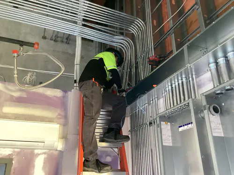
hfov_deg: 58.4
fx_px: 210
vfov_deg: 45.4
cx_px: 117
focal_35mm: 31
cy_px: 88
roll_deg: +0.6
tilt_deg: +22.4
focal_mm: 3.3
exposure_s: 1/60
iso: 320
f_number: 2.4
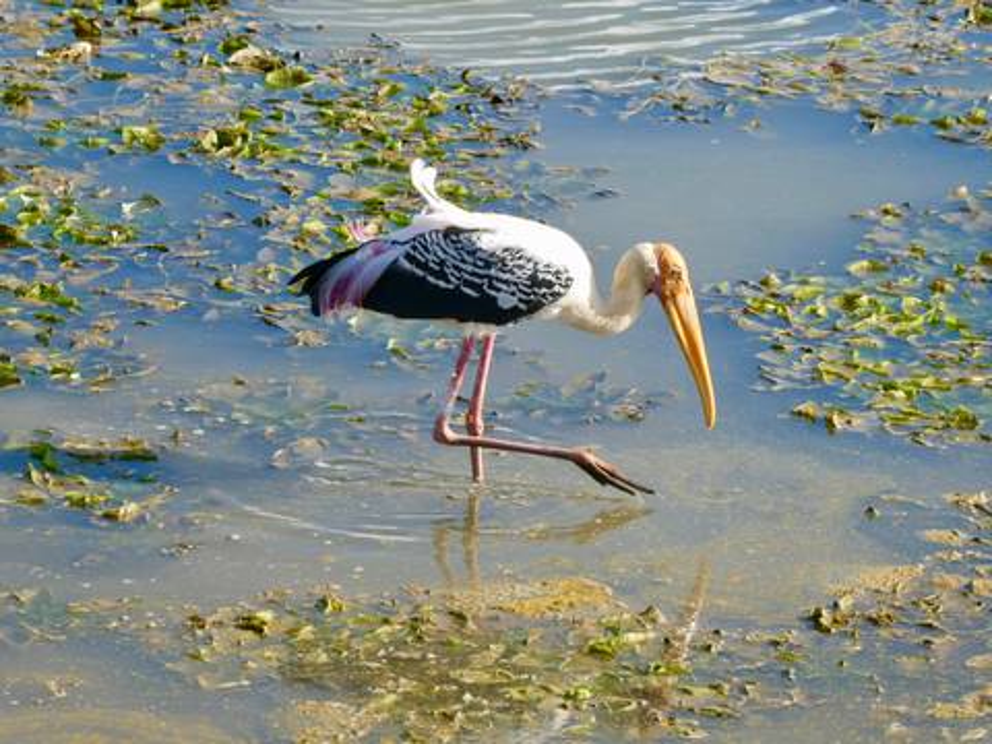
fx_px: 7594
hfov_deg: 7.5
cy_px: 372
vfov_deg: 5.6
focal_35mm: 265
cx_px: 496
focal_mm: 47.5
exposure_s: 1/200
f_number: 5.6
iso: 80
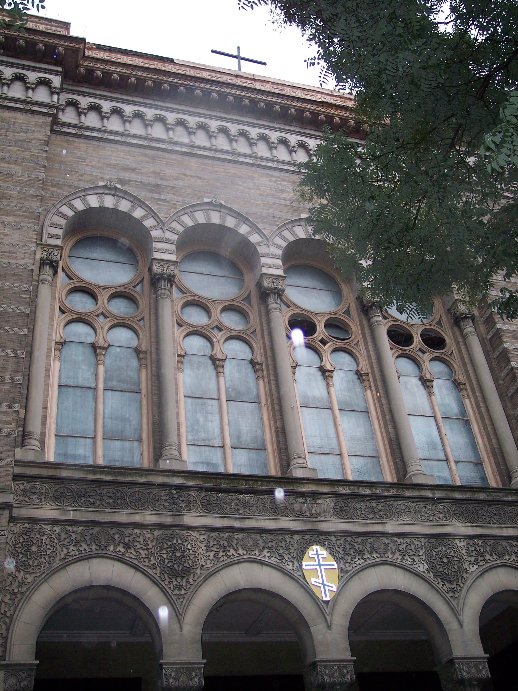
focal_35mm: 39
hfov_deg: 36.8
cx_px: 259
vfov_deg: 47.9
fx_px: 778
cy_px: 346
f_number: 2.8
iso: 140
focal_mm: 8
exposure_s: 1/60
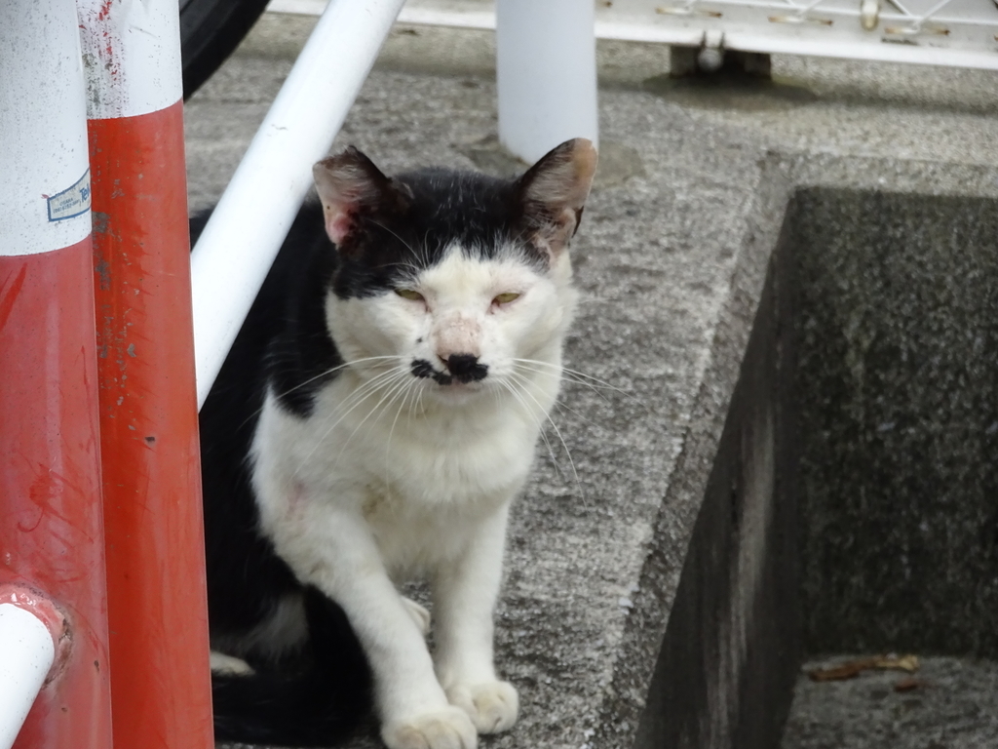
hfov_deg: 8.8
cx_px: 499
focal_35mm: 225
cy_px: 374
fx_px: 6487
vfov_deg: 6.6
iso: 320
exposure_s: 1/250
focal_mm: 38.47
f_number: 6.3
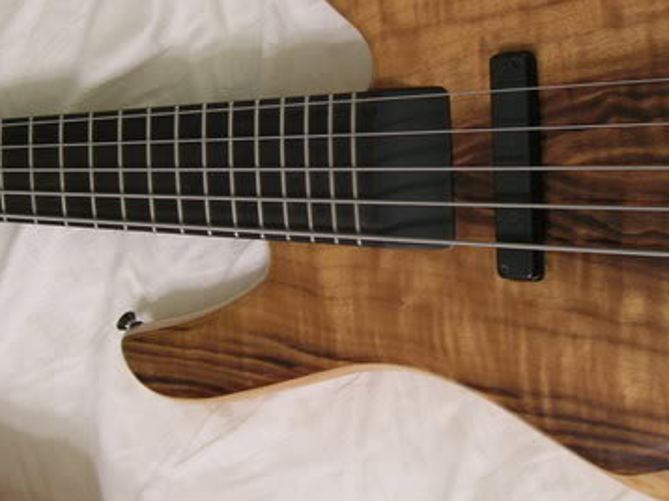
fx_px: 1468
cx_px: 353
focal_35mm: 76
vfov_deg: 19.2
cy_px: 125
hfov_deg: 25.7
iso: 50
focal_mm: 5.7
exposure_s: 1/7
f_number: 2.9
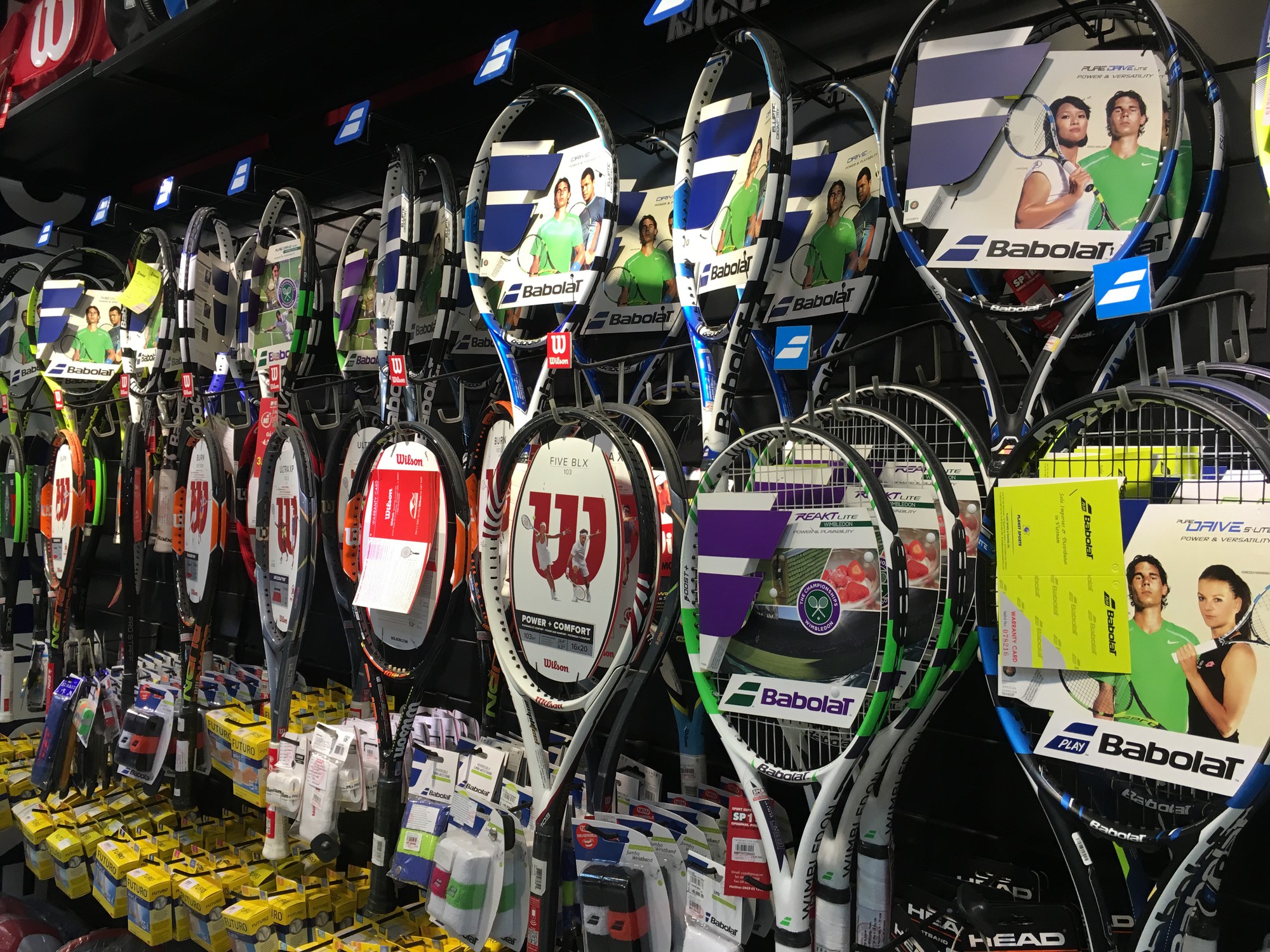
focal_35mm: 29
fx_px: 1064
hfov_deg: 61.7
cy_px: 476
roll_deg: -2.3
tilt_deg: +0.8
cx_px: 635
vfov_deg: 48.2
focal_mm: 4.15
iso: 40
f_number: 2.2
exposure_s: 1/33
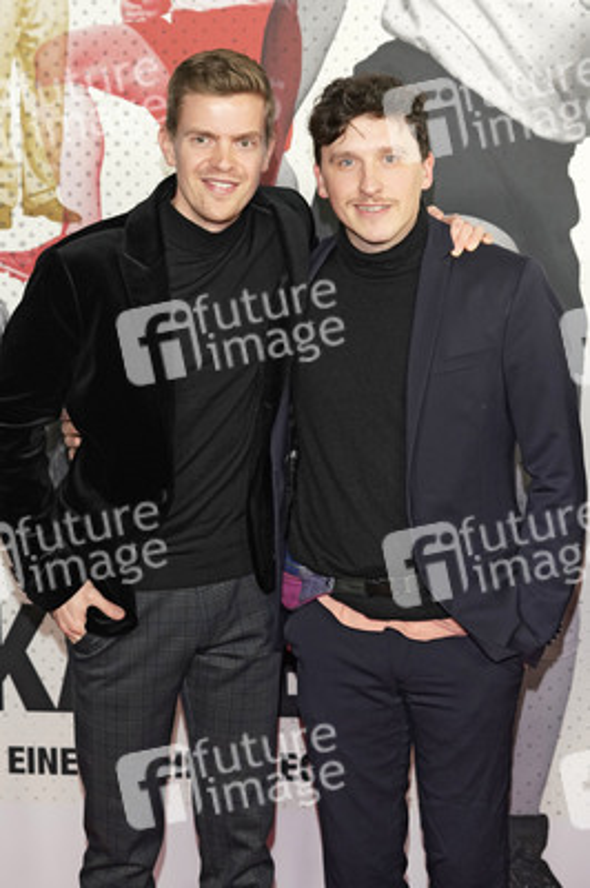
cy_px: 444
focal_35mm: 71
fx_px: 1748
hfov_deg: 19.2
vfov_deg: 28.5
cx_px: 295
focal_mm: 71
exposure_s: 1/250
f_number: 5.6
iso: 1600
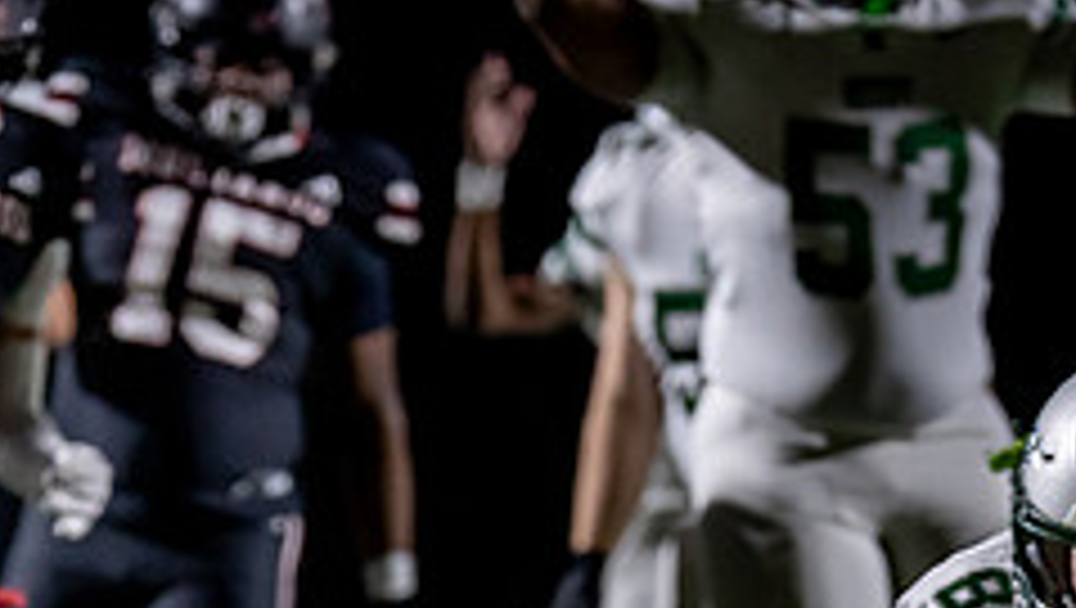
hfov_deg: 4.9
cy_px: 1021
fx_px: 12481
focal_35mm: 437
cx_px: 169
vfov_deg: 2.8
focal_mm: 135
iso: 3200
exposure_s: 1/1250
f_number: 2.8
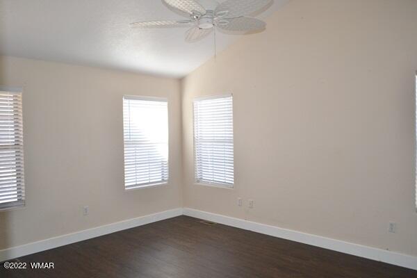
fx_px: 313
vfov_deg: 47.9
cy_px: 139
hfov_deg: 67.4
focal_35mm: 27
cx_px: 208
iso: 320
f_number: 4
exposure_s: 1/125
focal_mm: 18
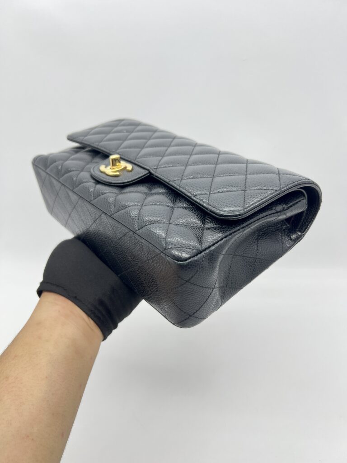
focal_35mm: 26
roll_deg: +0.8
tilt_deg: -26.5
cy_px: 232
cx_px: 174
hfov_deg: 53.1
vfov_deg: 67.3
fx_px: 348
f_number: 1.5
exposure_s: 1/100
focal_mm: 5.7
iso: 40
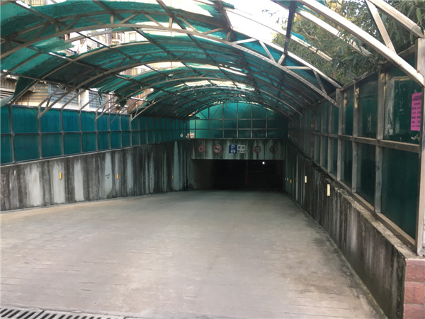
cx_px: 212
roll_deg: -0.2
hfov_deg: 61.7
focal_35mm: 29
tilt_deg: -5.3
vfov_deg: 48.2
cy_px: 160
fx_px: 356
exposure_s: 1/33
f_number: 2.2
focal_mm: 4.15
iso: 25
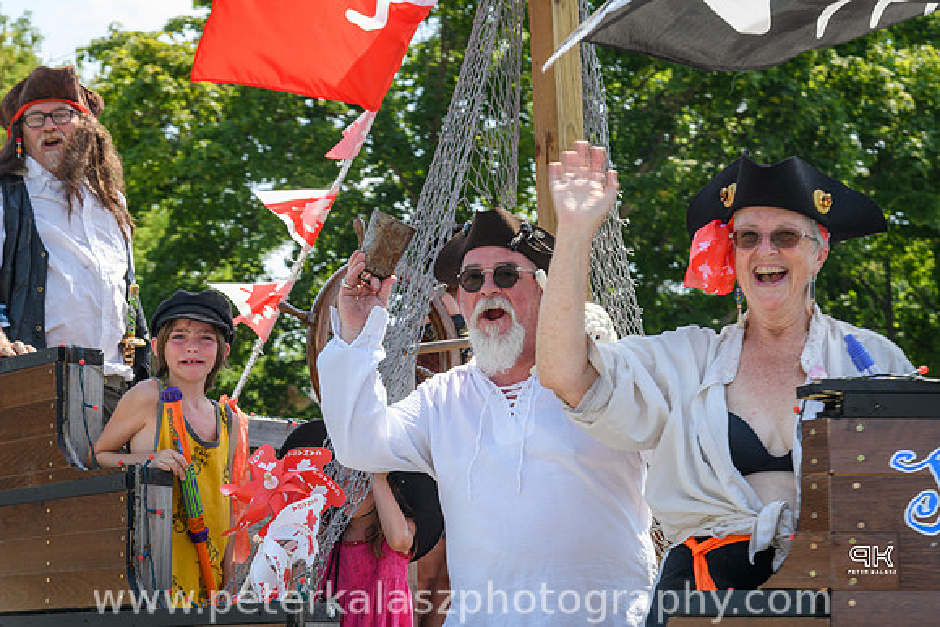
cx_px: 470
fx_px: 1959
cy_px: 314
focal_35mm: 75
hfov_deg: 27.0
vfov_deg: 18.2
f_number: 8
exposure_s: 1/200
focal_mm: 75
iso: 250
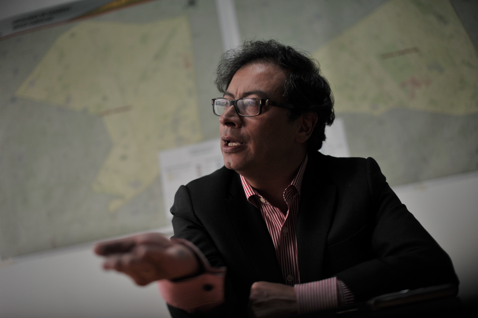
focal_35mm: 50
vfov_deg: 27.0
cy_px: 159
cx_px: 239
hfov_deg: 39.6
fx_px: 663
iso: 800
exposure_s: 1/800
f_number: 1.8
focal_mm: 50
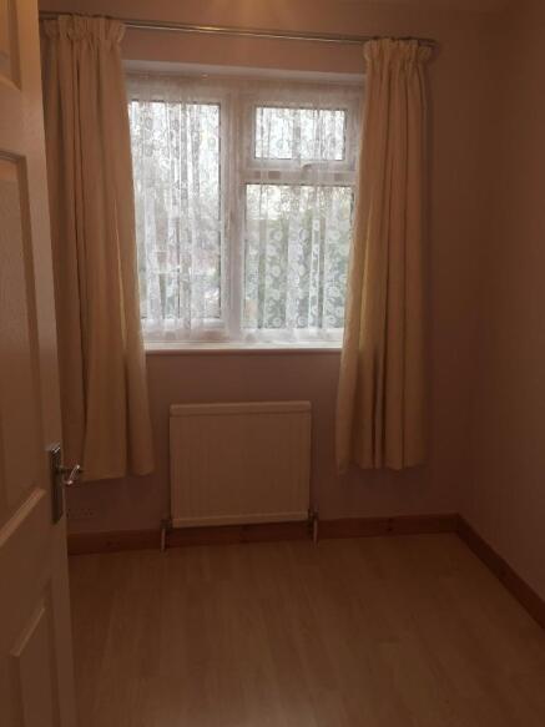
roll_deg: -1.3
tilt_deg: -9.8
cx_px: 272
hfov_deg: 48.2
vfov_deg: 61.7
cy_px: 364
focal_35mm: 29
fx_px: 609
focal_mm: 4.15
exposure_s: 1/50
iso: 40
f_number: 2.2
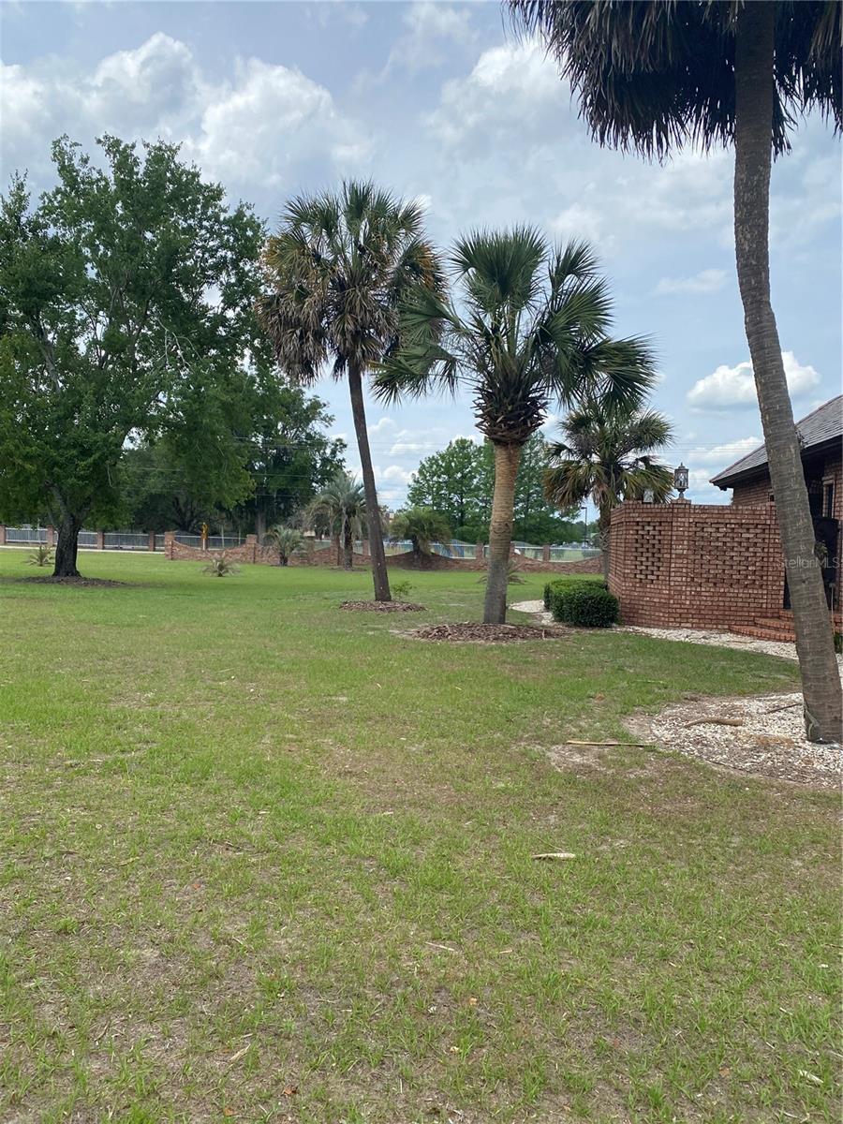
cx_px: 422
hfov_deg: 53.1
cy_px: 562
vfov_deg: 67.3
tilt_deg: -1.6
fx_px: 844
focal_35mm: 26
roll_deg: -2.3
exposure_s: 1/2755
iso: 32
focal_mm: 4.25
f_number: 1.8
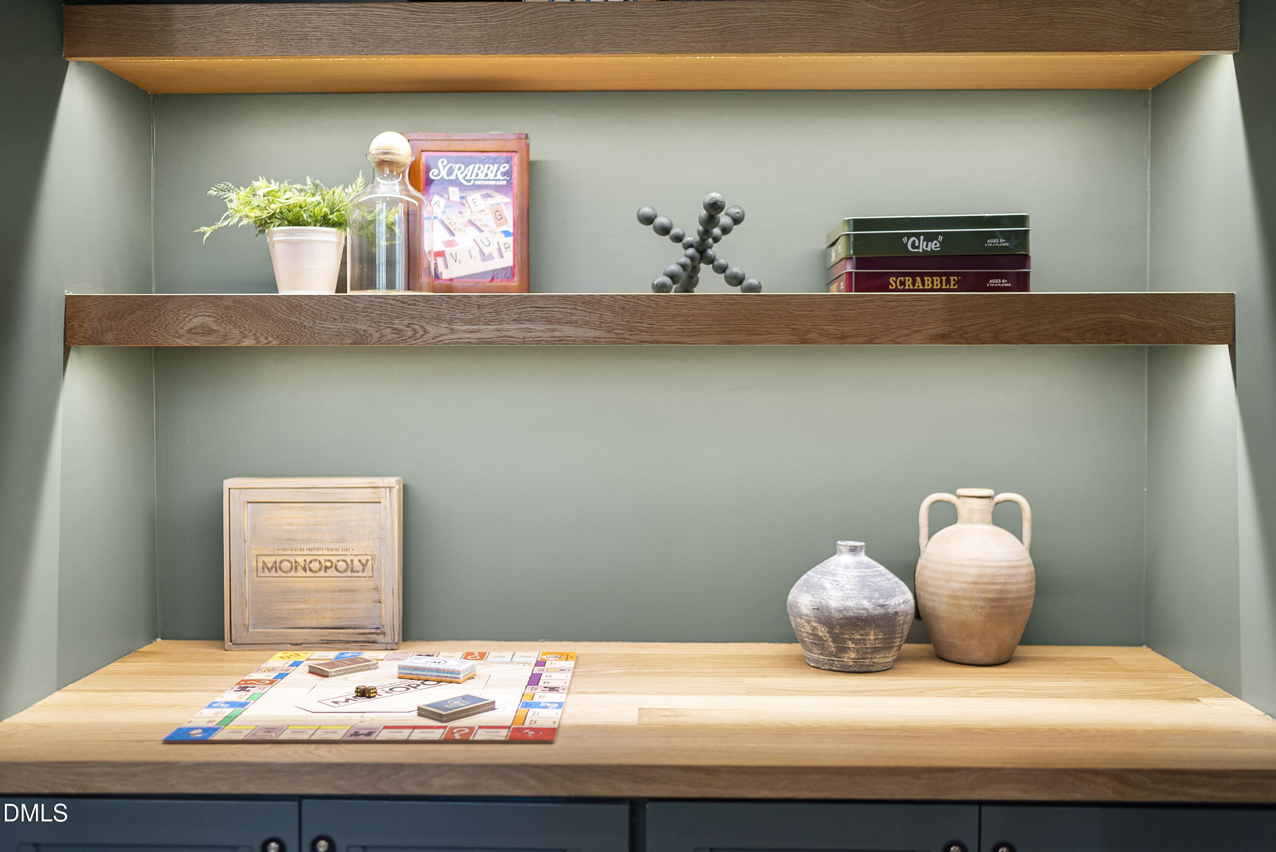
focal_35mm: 35
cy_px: 426
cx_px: 638
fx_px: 1241
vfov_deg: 37.9
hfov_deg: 54.4
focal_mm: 35
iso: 80
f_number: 1.4
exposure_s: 1/60
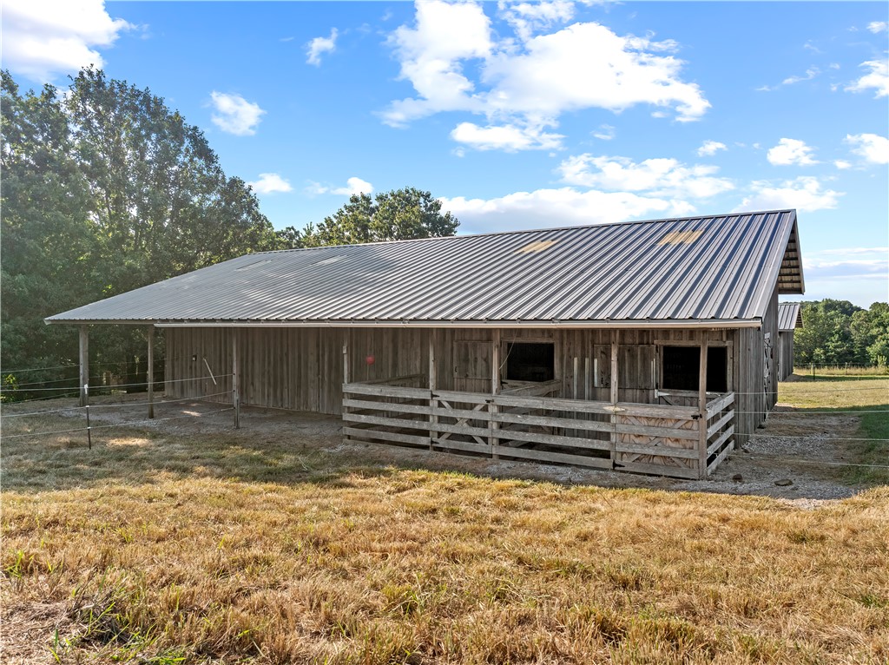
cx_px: 444
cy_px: 332
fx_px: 616
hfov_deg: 71.6
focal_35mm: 24
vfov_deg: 56.7
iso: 270
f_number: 2.8
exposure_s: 1/3200
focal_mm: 12.29
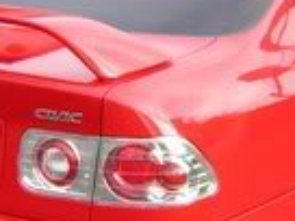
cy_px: 154
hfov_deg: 18.5
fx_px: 903
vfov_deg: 13.9
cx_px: 169
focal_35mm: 106
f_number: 2.6
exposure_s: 1/290
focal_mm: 4.7
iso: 50
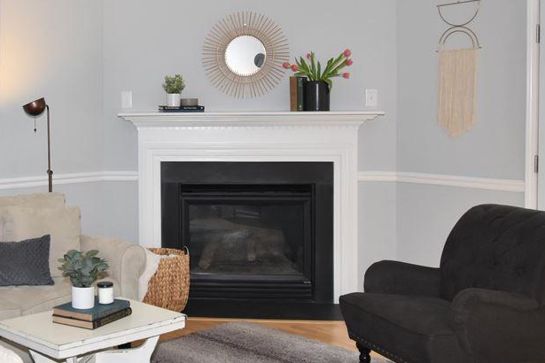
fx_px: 803
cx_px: 90
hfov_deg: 35.9
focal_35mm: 53
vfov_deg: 25.4
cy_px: 124
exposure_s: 1/125
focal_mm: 17
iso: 800
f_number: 5.3
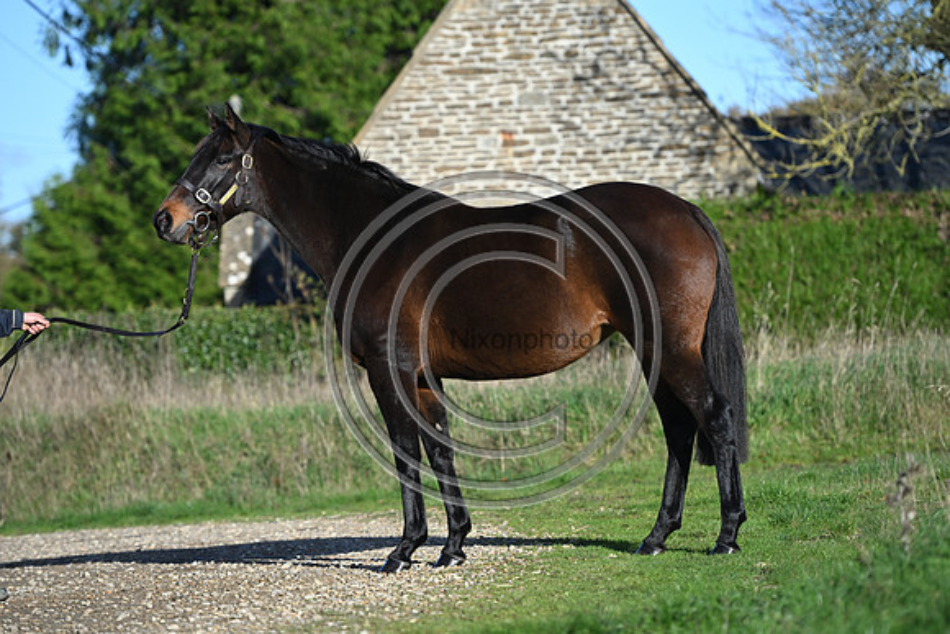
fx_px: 4091
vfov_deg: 8.9
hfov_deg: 13.2
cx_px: 475
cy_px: 317
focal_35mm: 155
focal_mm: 155
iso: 140
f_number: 3.5
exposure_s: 1/1250
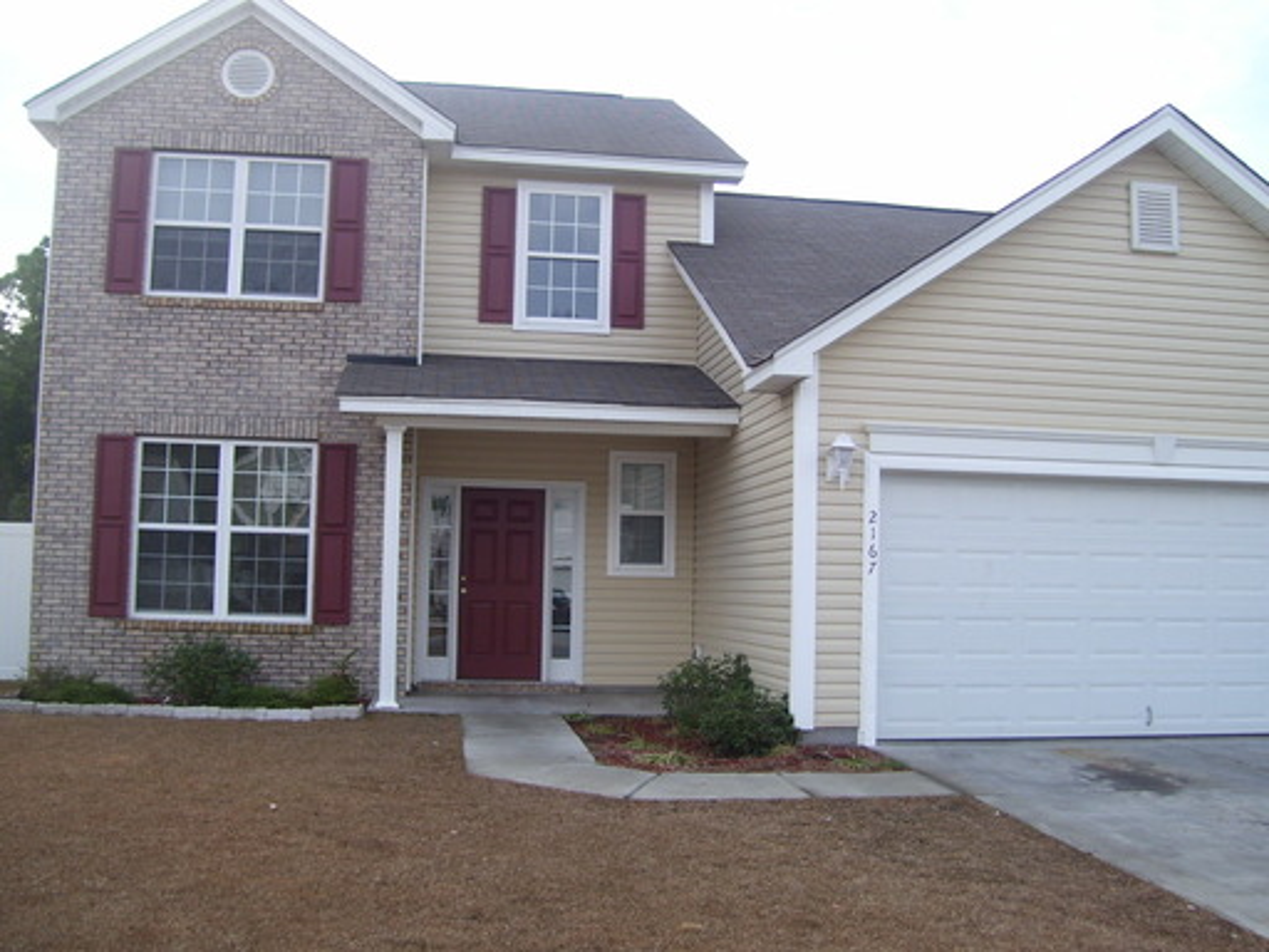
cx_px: 634
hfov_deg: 51.4
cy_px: 476
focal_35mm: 36
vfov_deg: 39.7
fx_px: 1320
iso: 80
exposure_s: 1/500
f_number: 2.7
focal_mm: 6
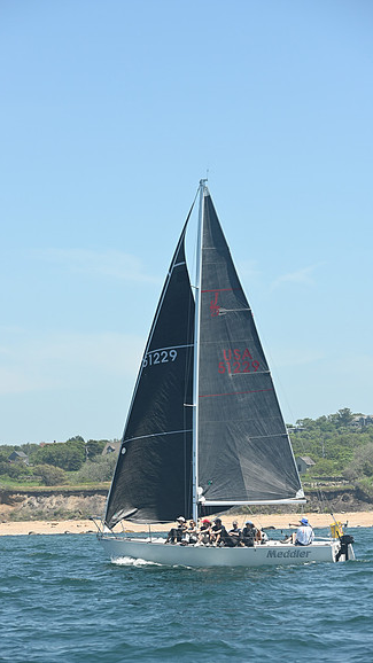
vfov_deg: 15.1
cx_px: 173
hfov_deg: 8.5
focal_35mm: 142
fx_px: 2498
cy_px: 332
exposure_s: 1/1000
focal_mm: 135
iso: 320
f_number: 7.1
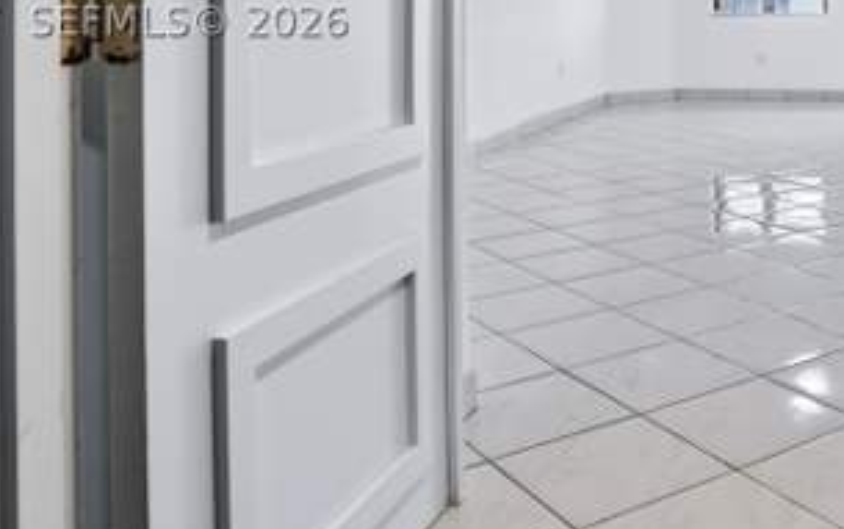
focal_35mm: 40
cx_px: 861
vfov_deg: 30.1
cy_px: 18
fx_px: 921
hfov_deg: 42.0
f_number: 4
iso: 200
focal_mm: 10
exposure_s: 1/500
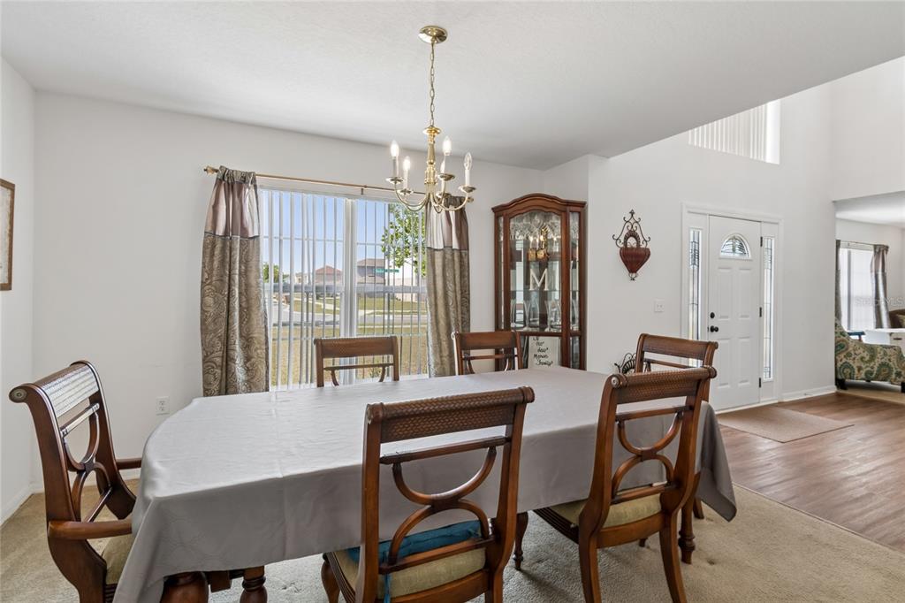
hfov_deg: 100.4
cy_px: 302
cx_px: 452
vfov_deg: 77.3
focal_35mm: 15
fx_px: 377
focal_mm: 10
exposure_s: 1/20
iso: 100
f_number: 7.1
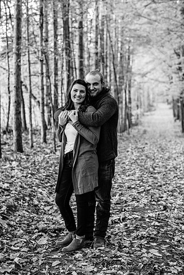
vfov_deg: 34.5
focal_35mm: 58
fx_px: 445
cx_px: 92
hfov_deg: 23.4
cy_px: 138
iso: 500
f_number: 2.8
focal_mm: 58
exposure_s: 1/200
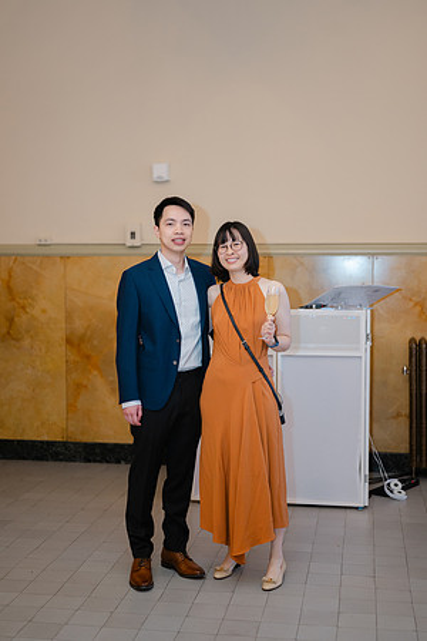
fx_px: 890
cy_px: 320
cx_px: 214
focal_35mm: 50
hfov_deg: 27.0
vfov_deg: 39.6
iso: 320
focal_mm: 50
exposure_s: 1/125
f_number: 1.8
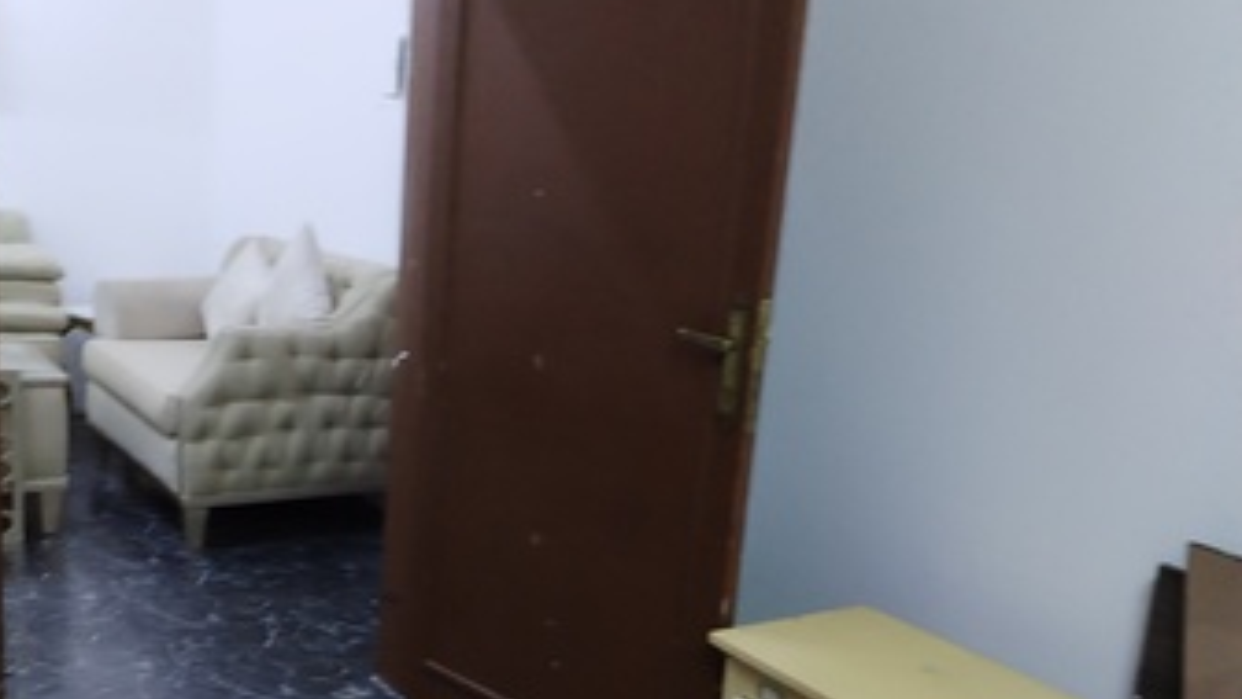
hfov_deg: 47.4
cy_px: 483
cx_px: 612
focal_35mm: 43
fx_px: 1416
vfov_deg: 27.5
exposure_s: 1/25
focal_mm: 4.75
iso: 1043
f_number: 1.8
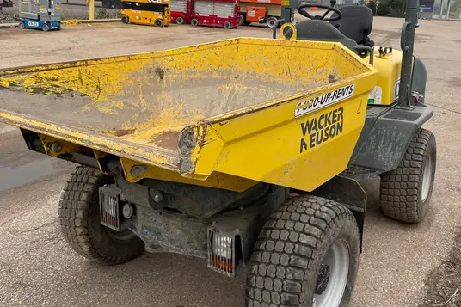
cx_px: 229
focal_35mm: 37
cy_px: 112
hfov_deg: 51.9
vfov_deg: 35.7
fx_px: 474
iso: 50
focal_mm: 4.2
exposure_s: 1/666
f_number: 1.6
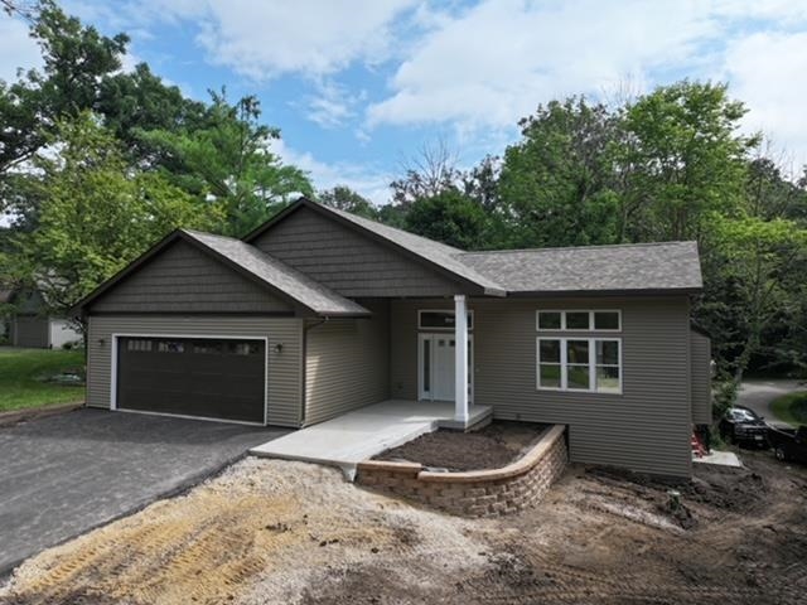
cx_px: 404
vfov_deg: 56.8
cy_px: 302
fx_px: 560
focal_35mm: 24
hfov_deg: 71.6
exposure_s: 1/3200
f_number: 2.8
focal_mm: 12.29
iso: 260
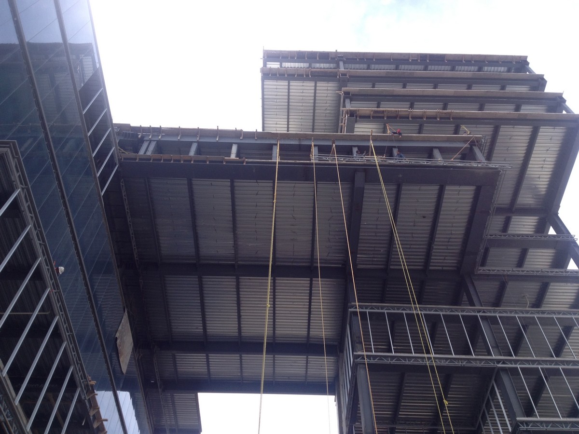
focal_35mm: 35
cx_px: 290
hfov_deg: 52.6
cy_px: 217
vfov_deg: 40.7
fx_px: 585
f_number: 2.4
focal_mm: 4.28
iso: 50
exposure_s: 1/581
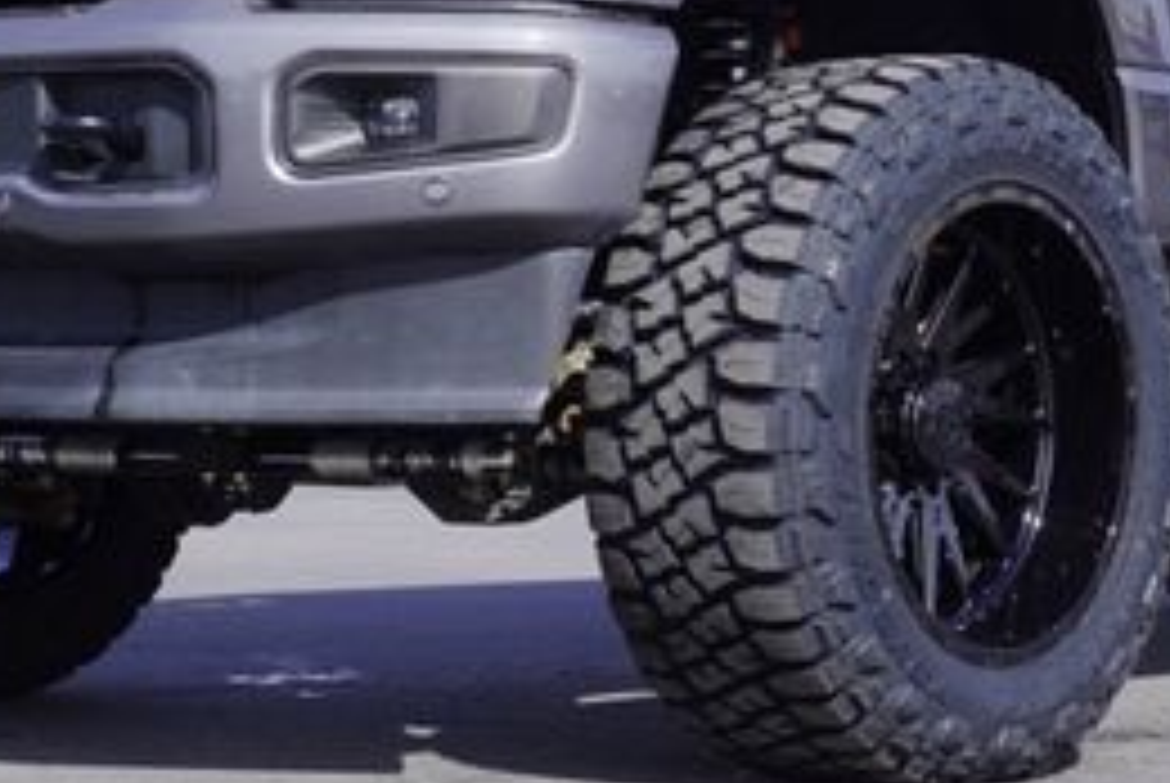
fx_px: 3489
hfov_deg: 18.9
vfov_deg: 12.6
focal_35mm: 107
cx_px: 873
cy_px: -63
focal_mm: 29
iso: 100
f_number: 9
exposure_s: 1/125
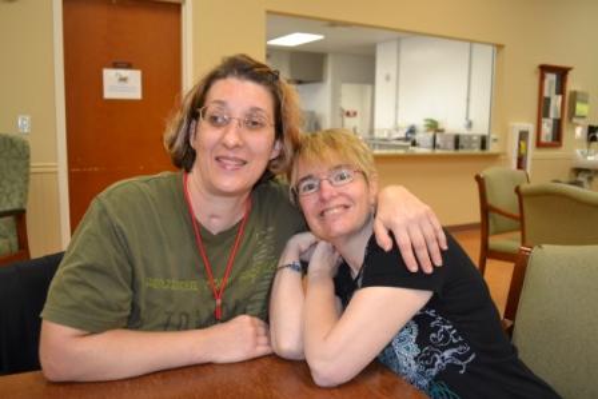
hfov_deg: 61.9
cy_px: 200
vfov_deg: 43.6
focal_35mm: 30
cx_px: 299
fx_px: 498
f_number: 3.8
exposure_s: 1/60
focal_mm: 20
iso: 800
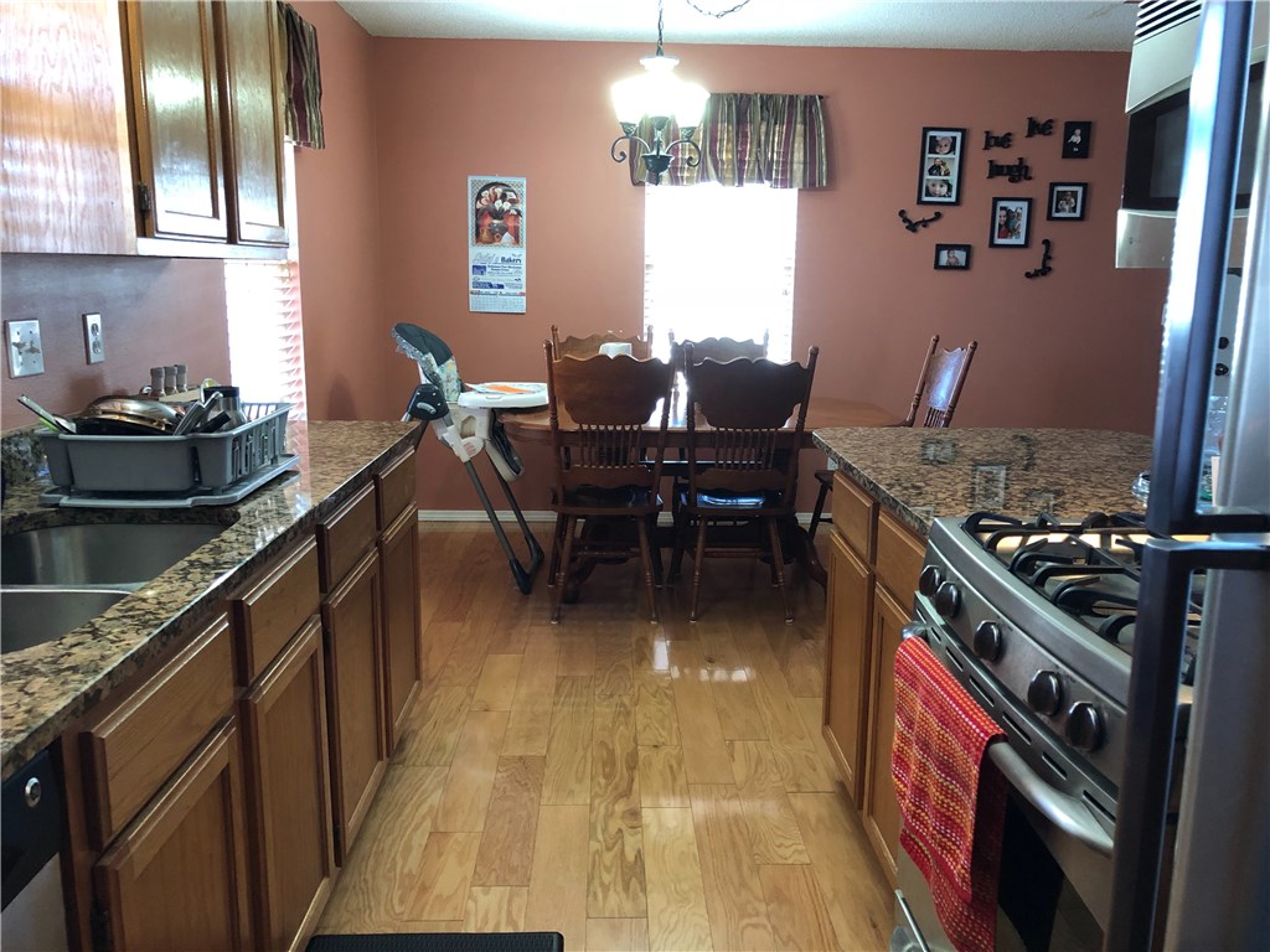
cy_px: 476
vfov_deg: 48.2
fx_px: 1064
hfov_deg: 61.7
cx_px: 635
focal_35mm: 29
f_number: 1.8
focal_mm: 3.99
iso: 80
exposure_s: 1/15
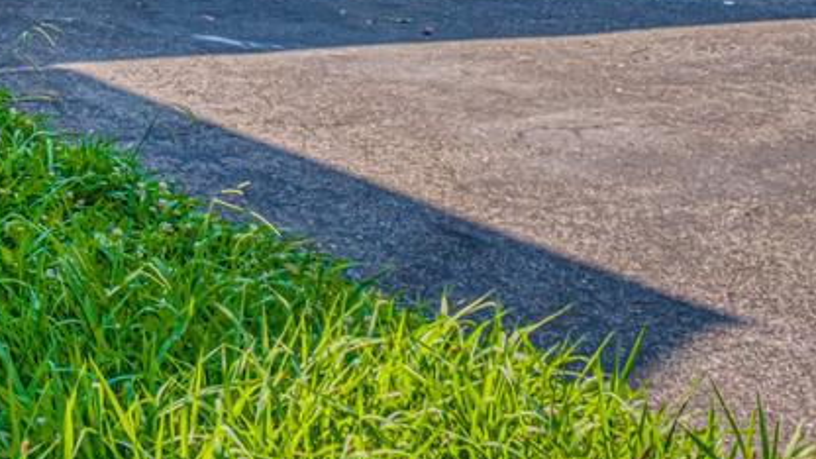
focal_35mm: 98
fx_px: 2120
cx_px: -814
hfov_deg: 16.5
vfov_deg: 10.9
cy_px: -542
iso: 800
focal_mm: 19
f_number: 8
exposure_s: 1/2000
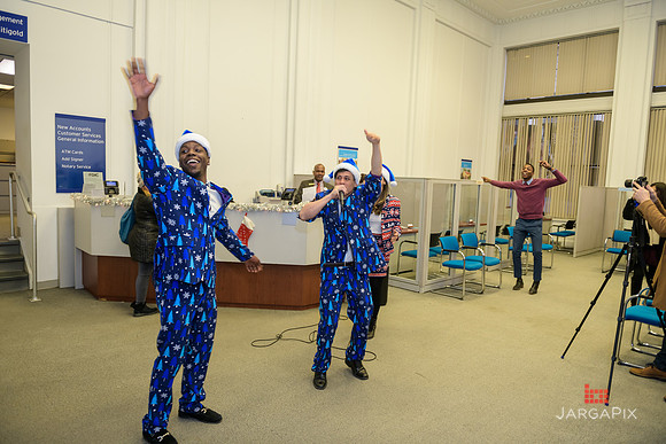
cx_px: 333
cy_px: 222
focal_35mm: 24
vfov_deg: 53.2
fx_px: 444
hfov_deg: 73.7
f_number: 3.2
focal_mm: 24
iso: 1000
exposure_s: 1/125
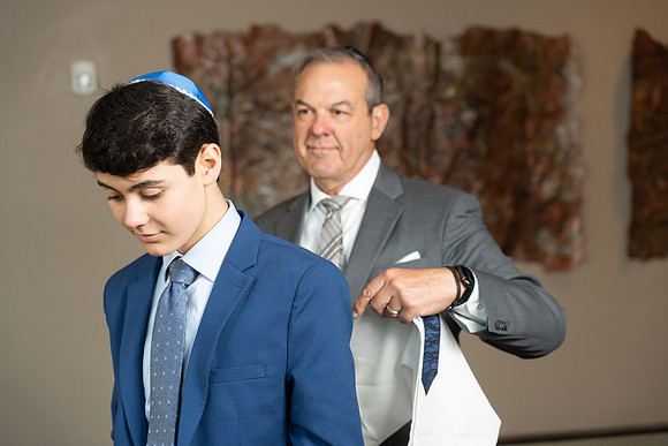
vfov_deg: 18.2
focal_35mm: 75
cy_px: 223
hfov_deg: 27.0
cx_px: 334
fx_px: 1392
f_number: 4
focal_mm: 75
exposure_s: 1/250
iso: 640
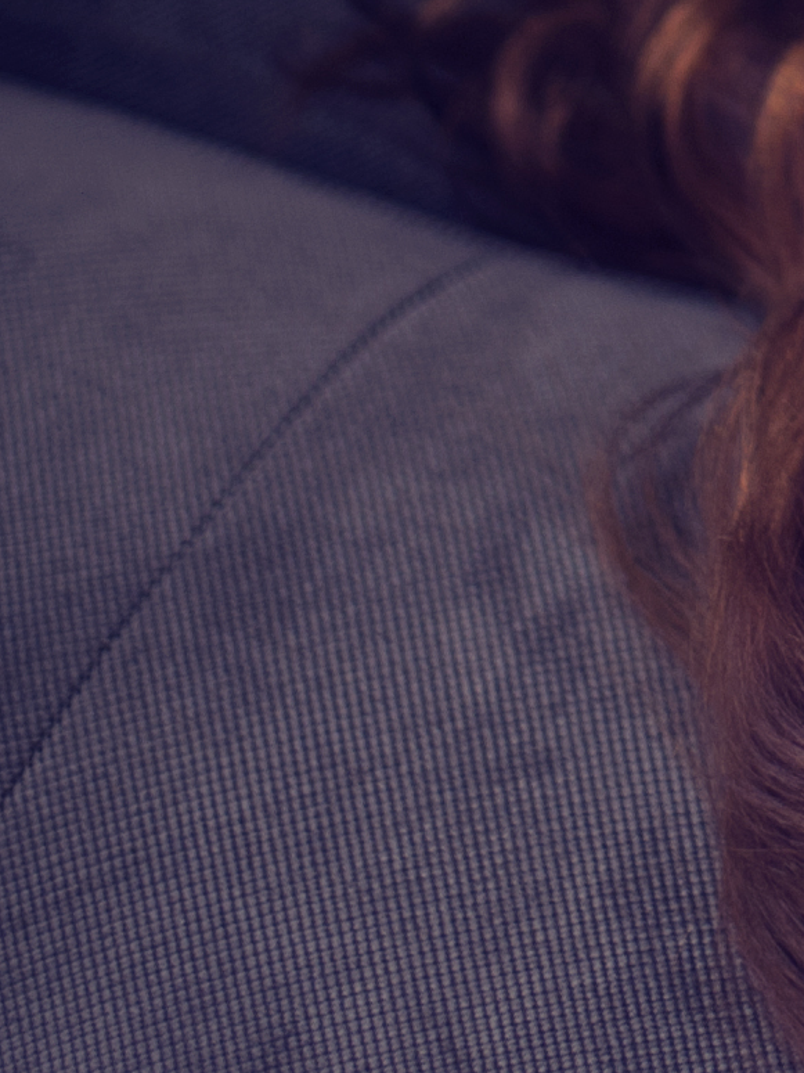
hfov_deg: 5.5
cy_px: -1282
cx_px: 1836
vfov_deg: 7.2
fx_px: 8178
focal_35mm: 264
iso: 200
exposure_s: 1/125
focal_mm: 50
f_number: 2
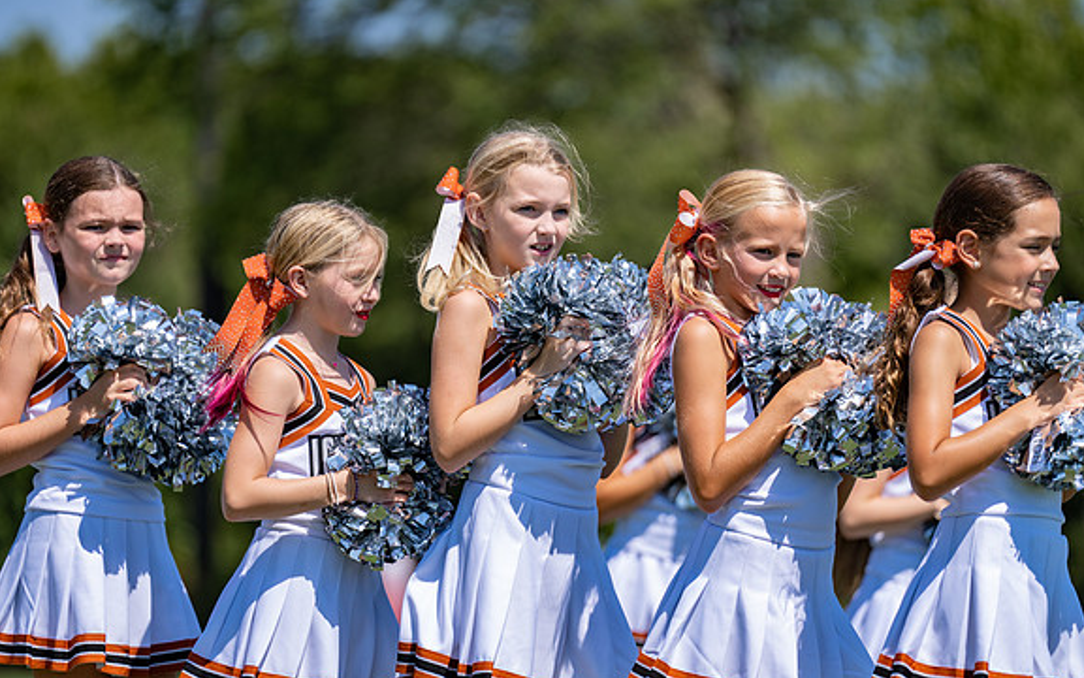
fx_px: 6647
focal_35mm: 225
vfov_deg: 5.8
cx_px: 542
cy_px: 335
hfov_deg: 9.3
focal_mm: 200
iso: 100
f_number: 2.8
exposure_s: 1/2000
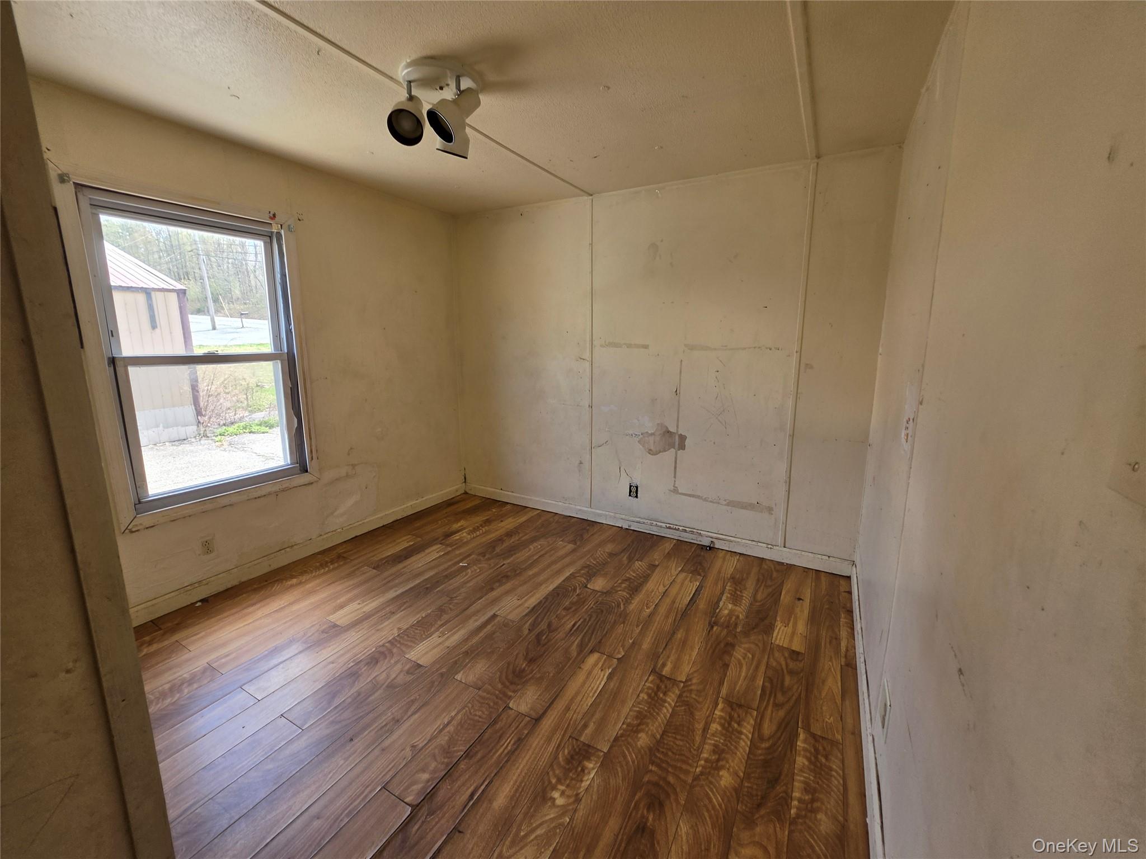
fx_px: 430
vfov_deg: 89.9
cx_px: 573
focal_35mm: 13
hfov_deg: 106.2
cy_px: 430
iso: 32
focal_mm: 2.2
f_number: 1.9
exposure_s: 1/120
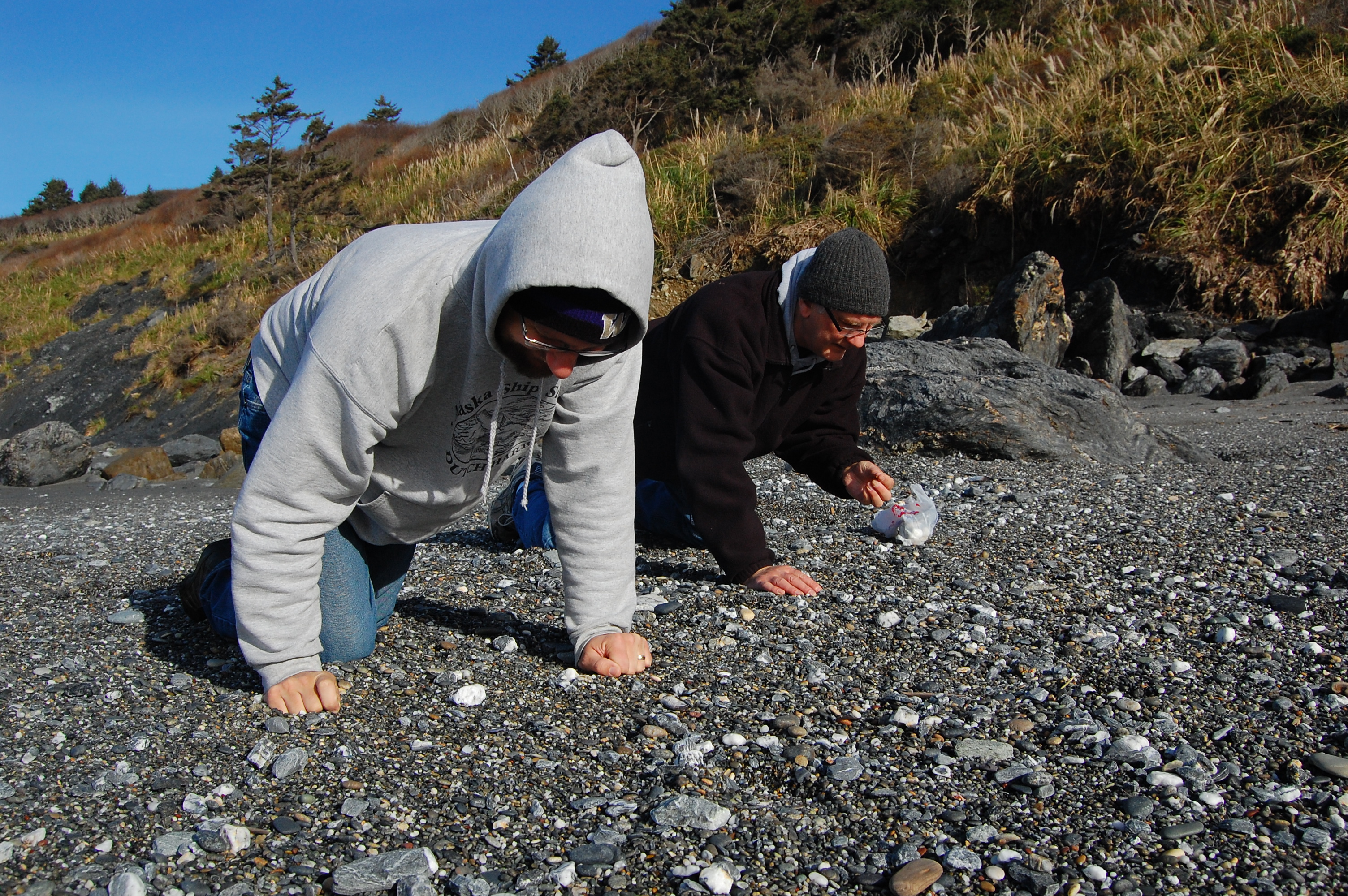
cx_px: 674
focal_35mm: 30
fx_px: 1122
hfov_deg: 62.0
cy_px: 448
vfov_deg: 43.5
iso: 400
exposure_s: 1/1000
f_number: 10
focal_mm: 20
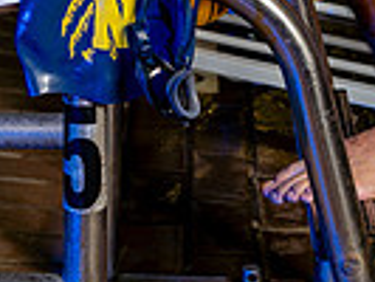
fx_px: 1941
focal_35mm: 179
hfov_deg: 11.0
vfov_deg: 7.9
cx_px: 192
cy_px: -316
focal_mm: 55
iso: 80
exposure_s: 1/400
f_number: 5
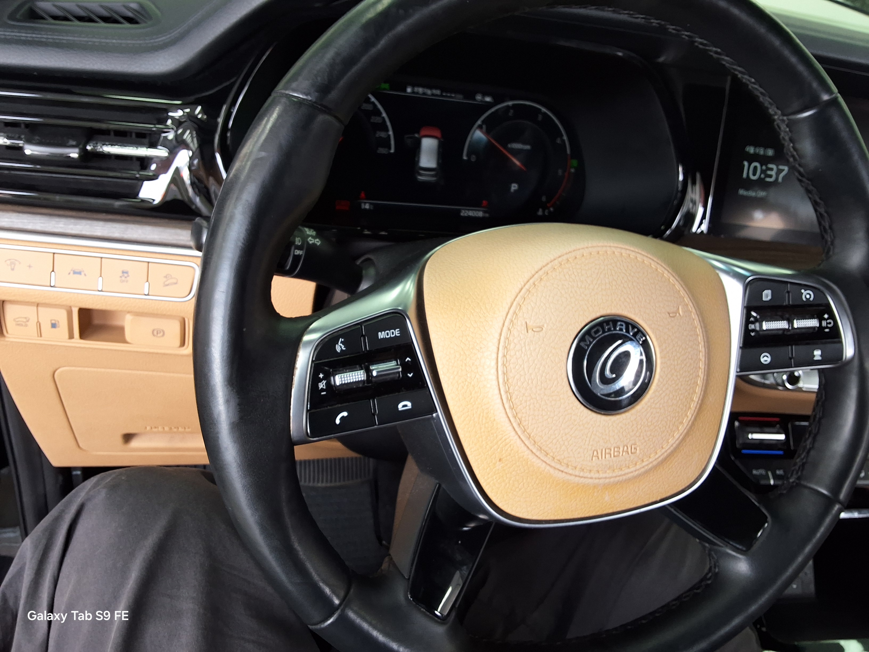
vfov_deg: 49.7
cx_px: 434
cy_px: 326
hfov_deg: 63.4
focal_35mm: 28
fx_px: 703
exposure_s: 1/40
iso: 64
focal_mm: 2.91
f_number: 1.9
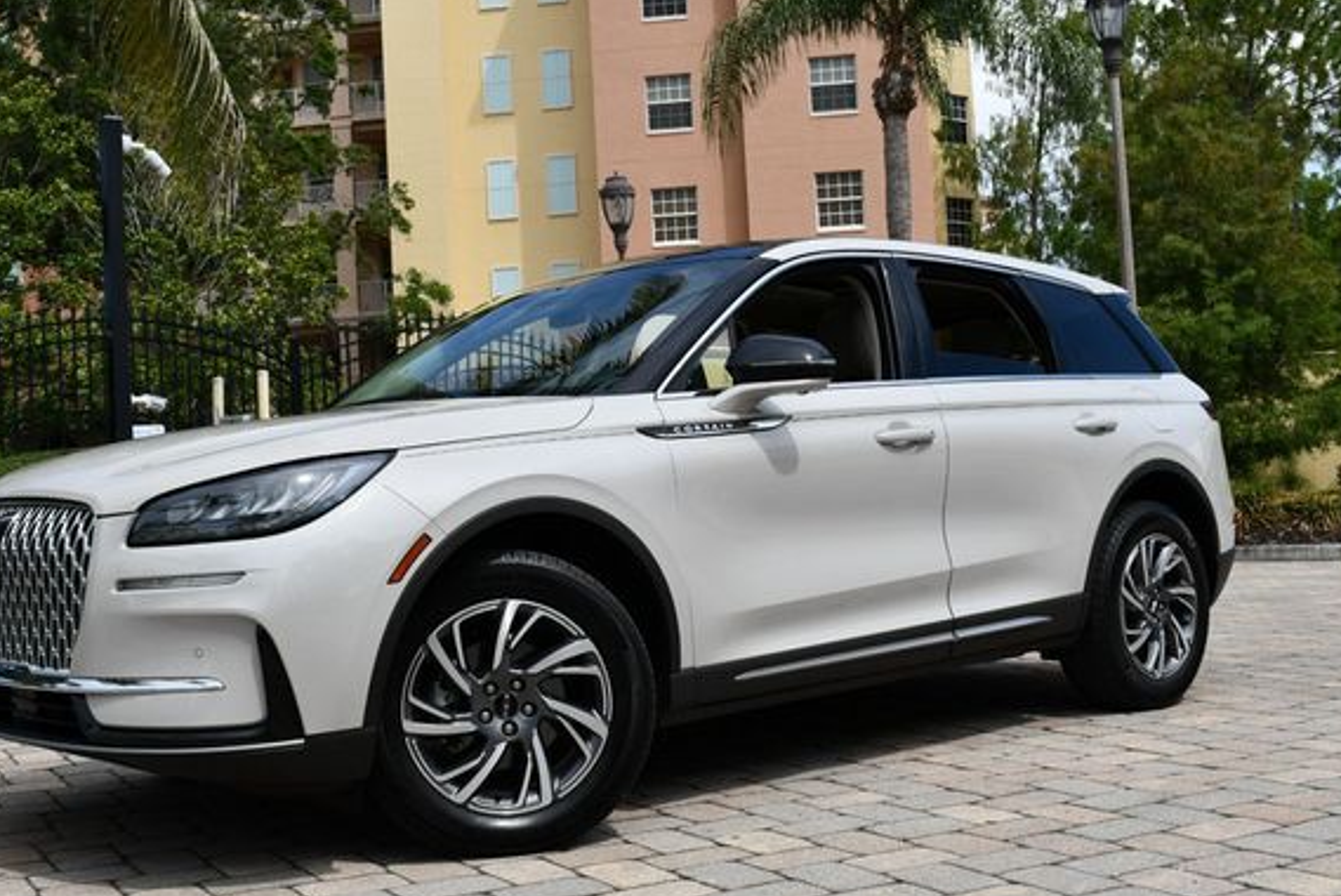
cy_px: 450
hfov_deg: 43.5
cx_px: 613
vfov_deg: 29.9
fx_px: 1677
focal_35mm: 45
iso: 100
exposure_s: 1/320
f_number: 9
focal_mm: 20
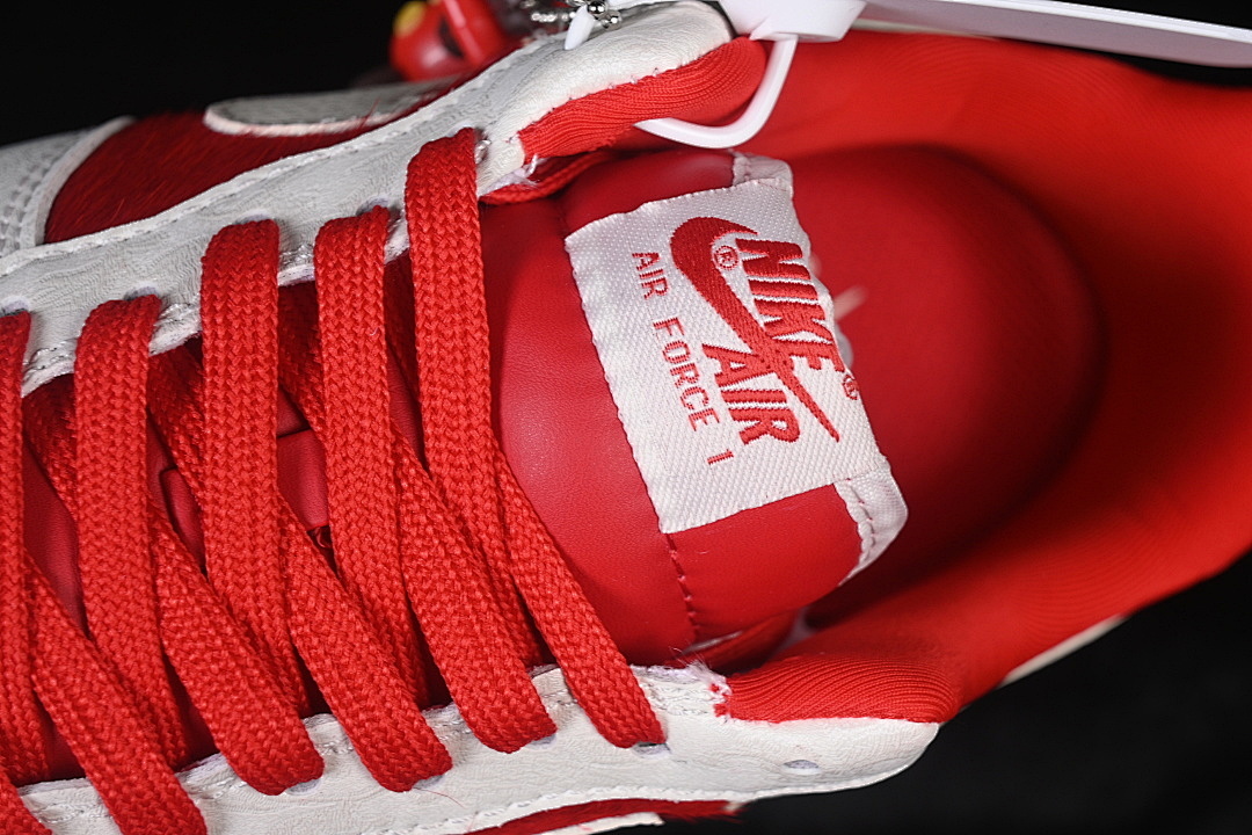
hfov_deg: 27.0
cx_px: 626
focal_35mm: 75
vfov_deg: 18.2
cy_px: 418
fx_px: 2608
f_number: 7.1
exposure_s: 1/80
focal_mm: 50
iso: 160
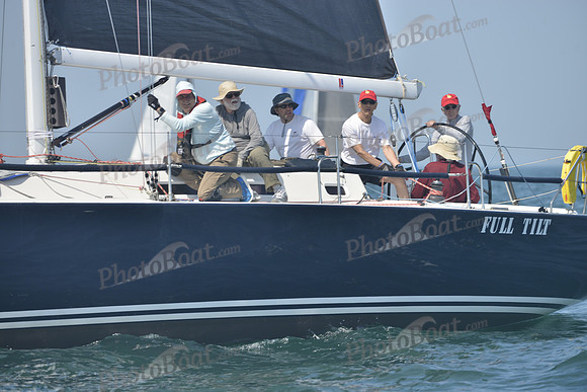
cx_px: 294
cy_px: 196
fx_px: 4566
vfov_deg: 4.9
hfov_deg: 7.4
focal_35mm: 280
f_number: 6.3
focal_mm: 280
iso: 280
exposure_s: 1/1000
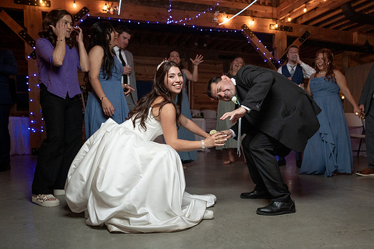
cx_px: 216
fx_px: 324
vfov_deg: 42.0
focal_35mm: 31
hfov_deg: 59.7
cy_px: 144
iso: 2000
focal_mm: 25
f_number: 4
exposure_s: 1/200
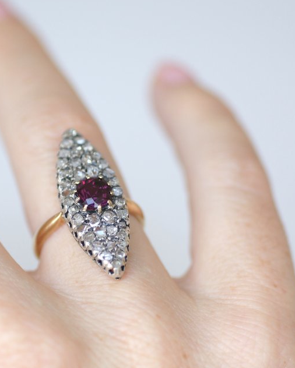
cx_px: 87
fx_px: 2040
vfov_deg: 10.3
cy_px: 221
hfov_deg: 8.3
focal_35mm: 187
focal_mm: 70
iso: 200
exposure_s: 1/125
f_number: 2.8
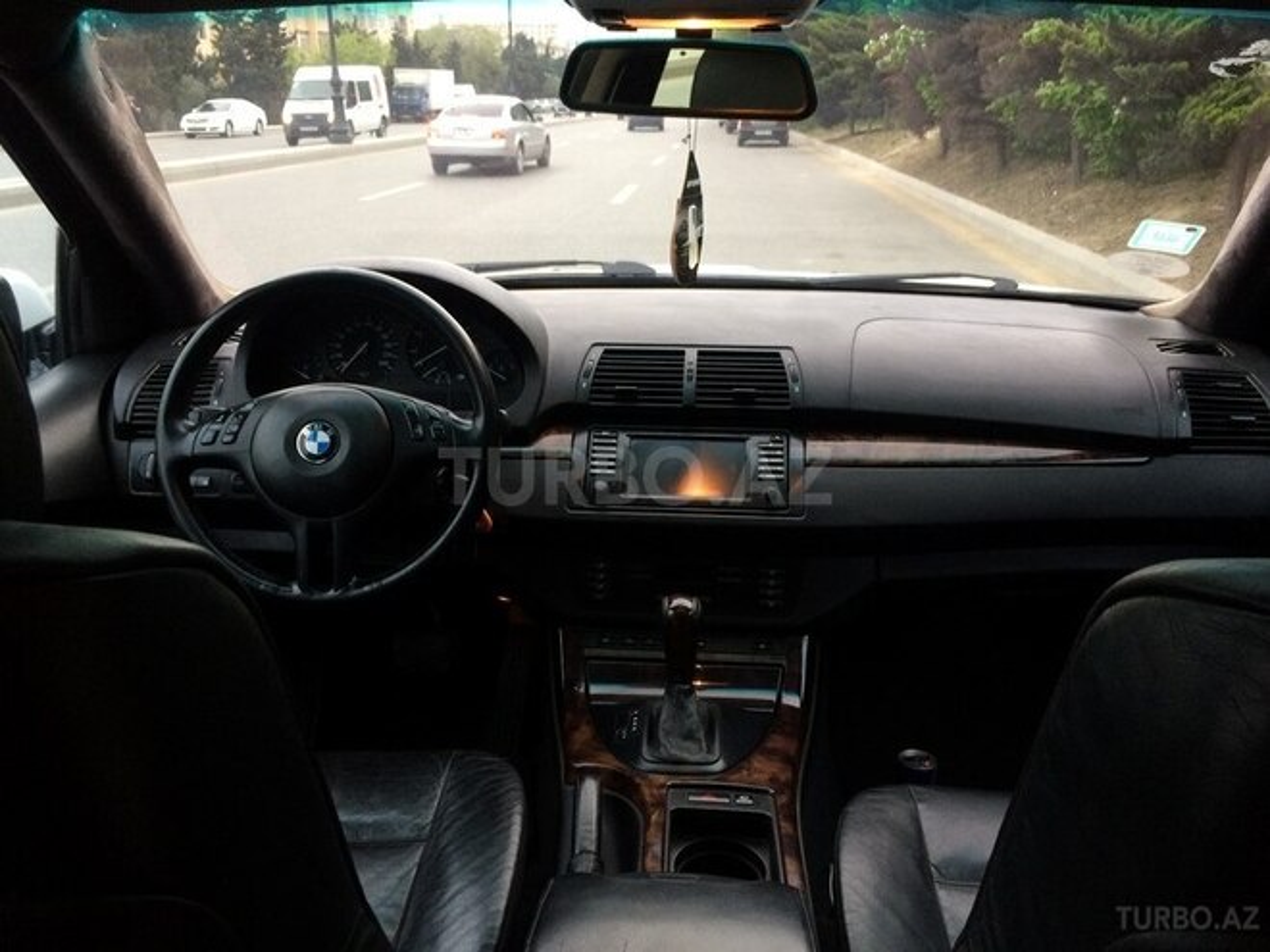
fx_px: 1064
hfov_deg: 61.7
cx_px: 635
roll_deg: +0.7
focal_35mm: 29
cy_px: 476
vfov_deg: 48.2
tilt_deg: -19.8
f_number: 2.2
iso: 80
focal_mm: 4.15
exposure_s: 1/33
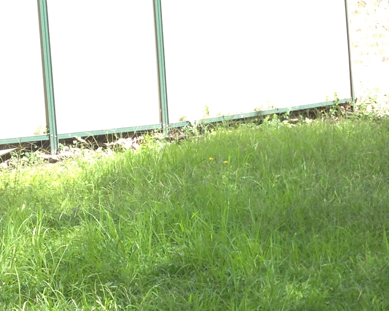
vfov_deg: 14.1
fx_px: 1255
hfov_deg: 16.7
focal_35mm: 109
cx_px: 500
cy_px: 162
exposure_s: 1/304
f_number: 2.4
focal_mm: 4.13
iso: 50
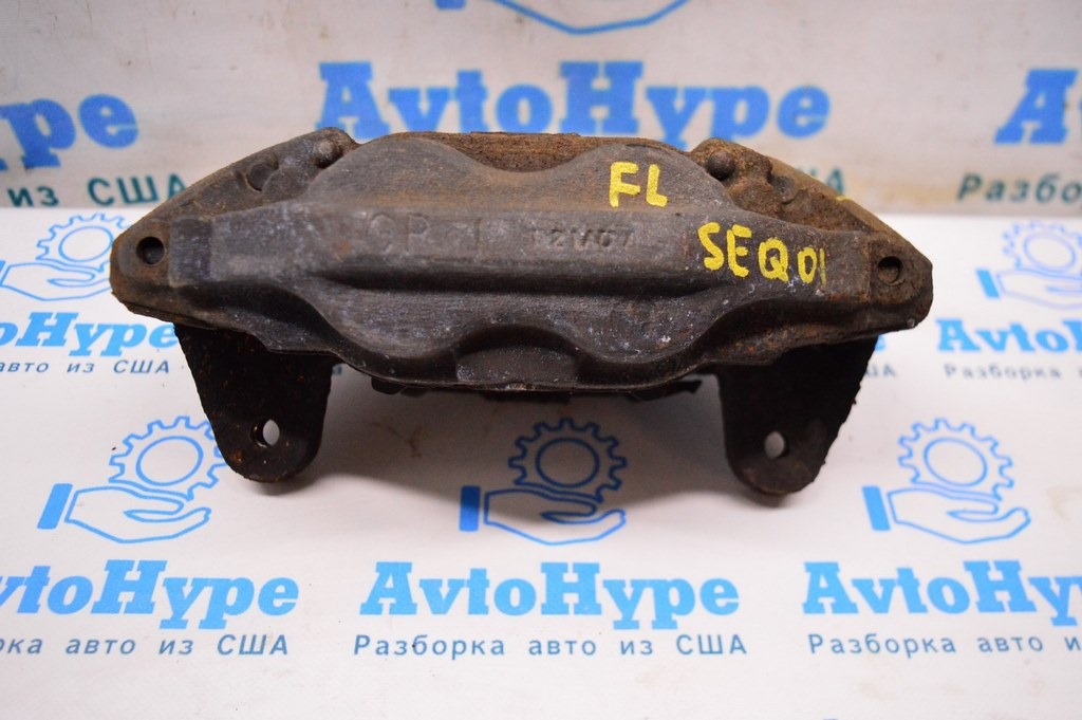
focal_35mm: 34
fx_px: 1036
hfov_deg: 55.1
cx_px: 541
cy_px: 360
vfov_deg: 38.3
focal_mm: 23
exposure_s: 1/320
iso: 3200
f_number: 3.8
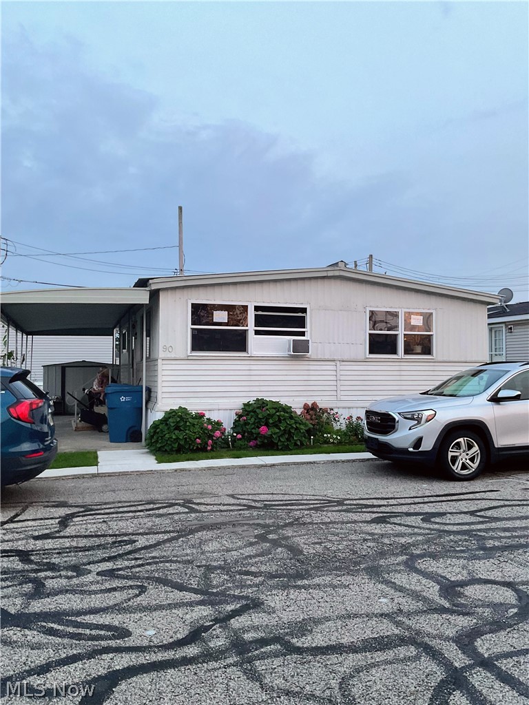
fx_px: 591
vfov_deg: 61.7
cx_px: 264
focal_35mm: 29
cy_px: 352
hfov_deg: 48.2
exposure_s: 1/60
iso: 80
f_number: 1.8
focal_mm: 3
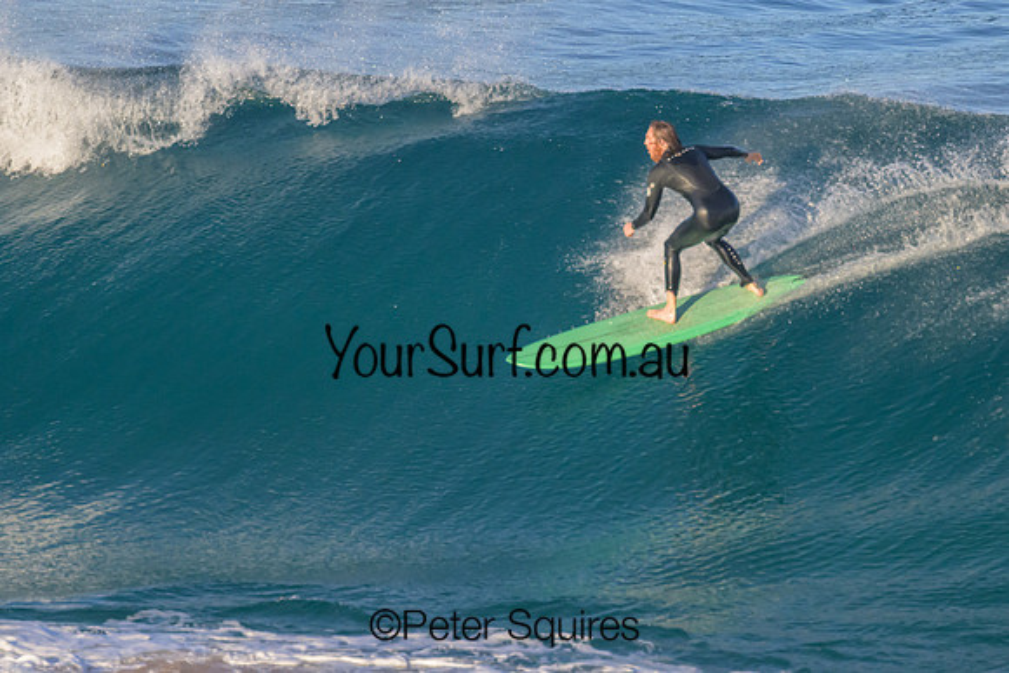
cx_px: 532
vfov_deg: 1.5
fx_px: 25542
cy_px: 325
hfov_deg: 2.3
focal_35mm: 911
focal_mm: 800
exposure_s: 1/2000
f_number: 11
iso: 3600
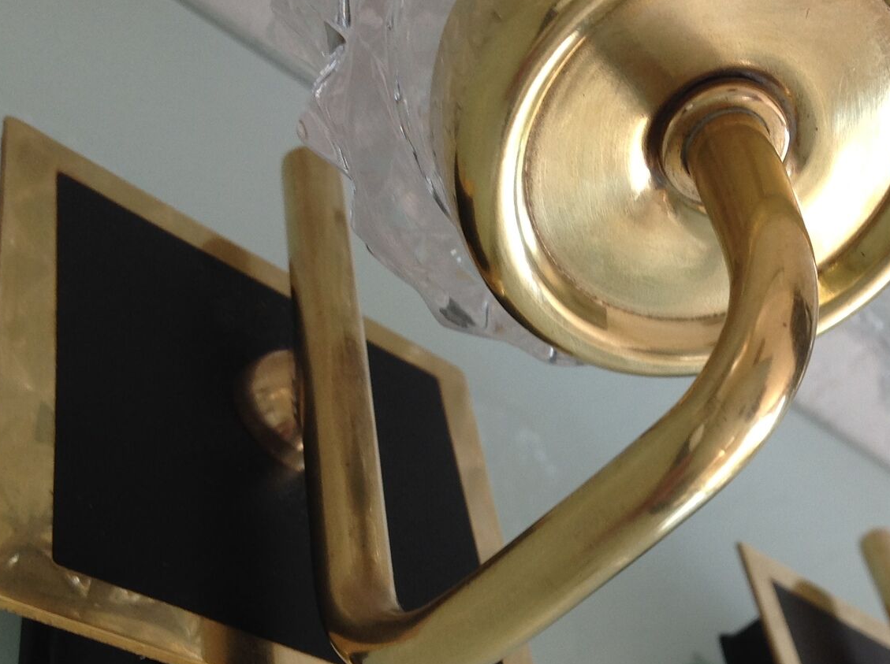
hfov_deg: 30.8
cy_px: 500
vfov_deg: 23.3
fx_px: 1592
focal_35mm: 62
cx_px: 652
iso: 50
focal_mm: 4.28
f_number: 2.4
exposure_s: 1/30
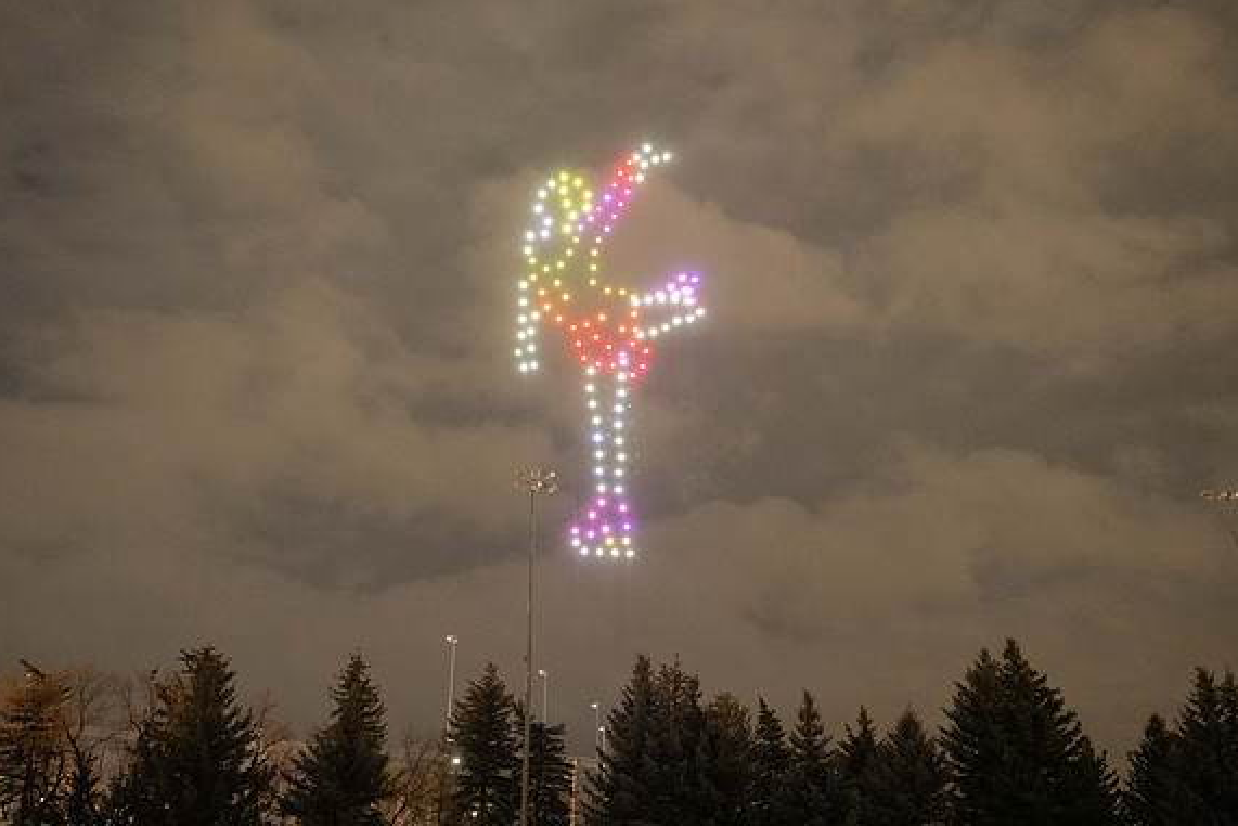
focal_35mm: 33
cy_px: 413
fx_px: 1135
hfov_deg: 57.2
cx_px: 618
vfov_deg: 40.0
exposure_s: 1/1.67
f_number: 4
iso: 6400
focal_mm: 32.5
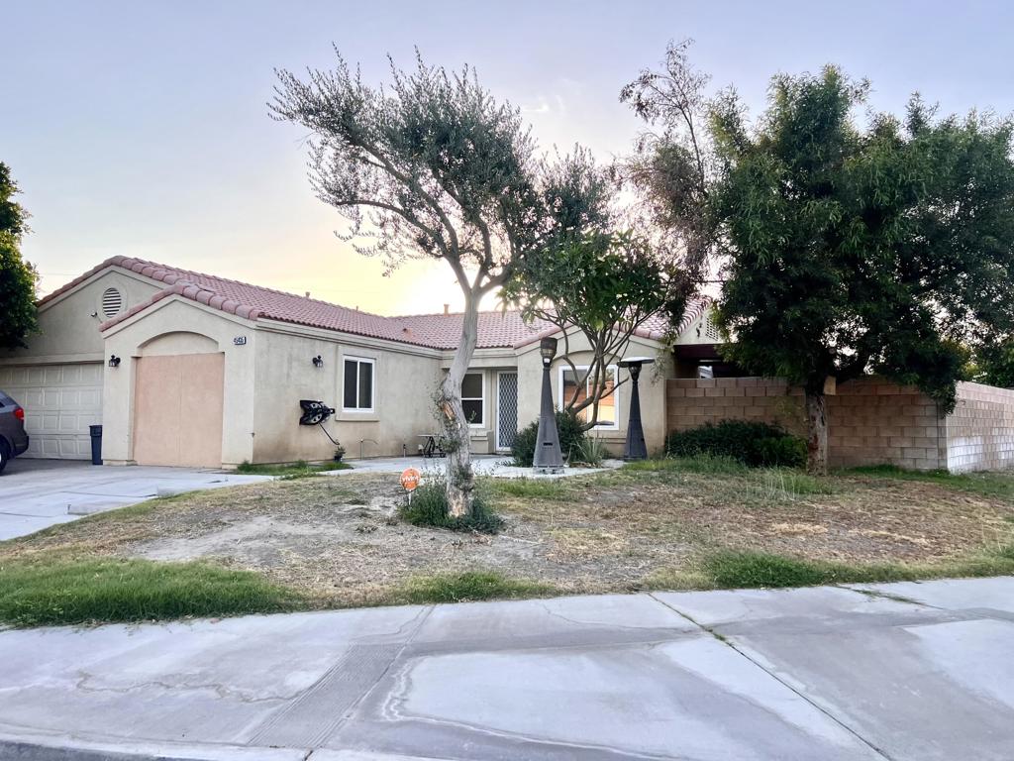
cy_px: 380
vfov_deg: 53.1
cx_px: 507
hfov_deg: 67.3
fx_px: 762
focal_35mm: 26
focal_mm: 5.7
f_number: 1.5
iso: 50
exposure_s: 1/991
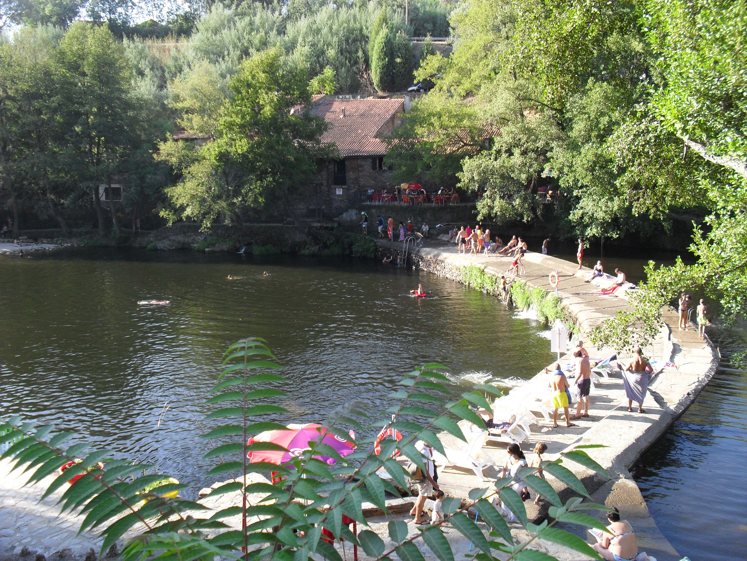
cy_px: 280
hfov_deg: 52.6
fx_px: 755
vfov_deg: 40.7
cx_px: 374
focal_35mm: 35
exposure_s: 1/180
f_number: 3.2
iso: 100
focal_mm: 6.3
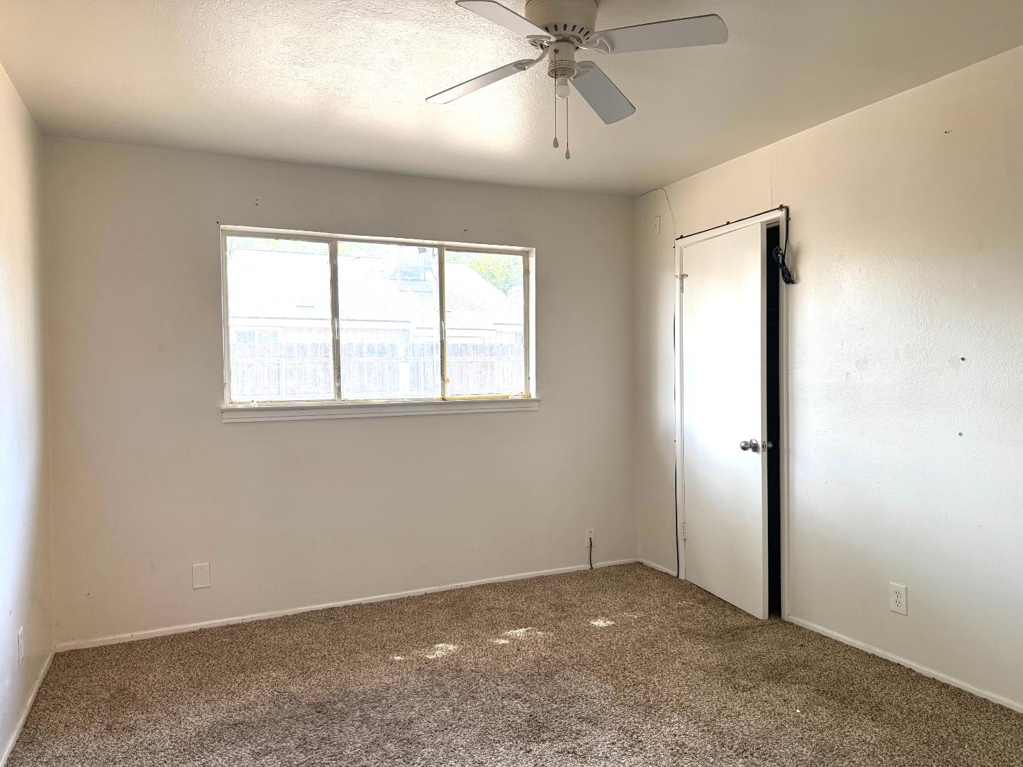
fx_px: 709
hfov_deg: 71.6
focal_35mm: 24
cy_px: 384
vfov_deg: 56.8
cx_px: 512
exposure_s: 1/234
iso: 125
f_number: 1.78
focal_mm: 6.76
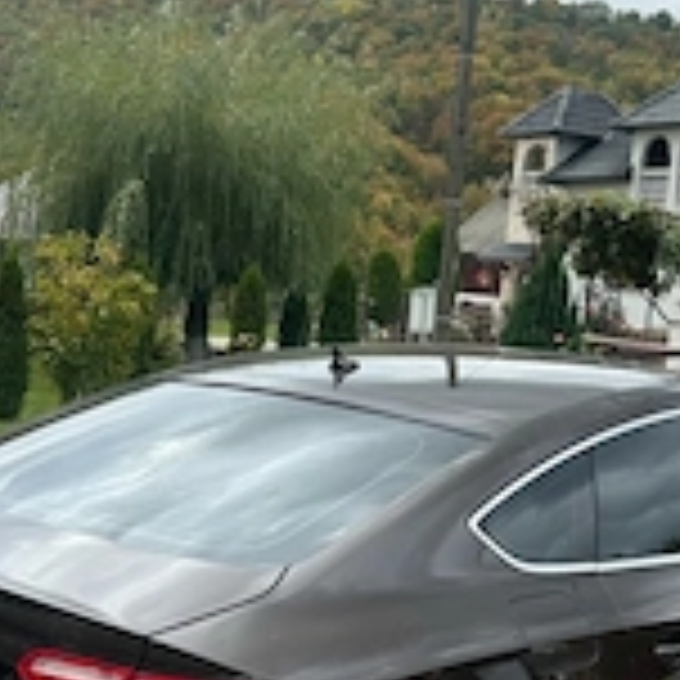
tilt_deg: -6.8
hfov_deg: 28.1
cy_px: 423
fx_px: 1356
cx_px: 378
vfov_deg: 28.1
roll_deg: -5.2
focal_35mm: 61
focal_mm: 5.7
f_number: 1.5
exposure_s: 1/1311
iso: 50
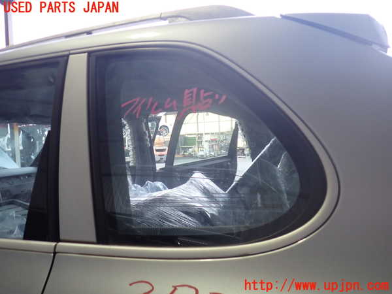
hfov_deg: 60.0
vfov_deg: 46.8
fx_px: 340
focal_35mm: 30
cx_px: 196
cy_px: 147
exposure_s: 1/80
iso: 200
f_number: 2.3
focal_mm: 5.4
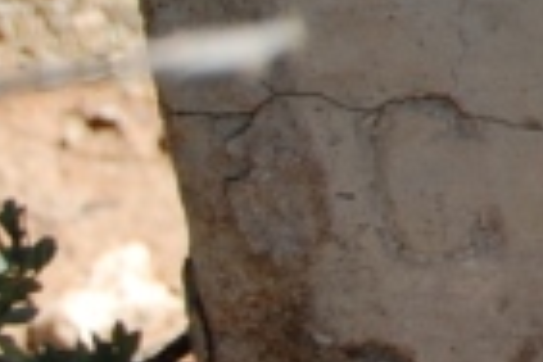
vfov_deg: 2.4
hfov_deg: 3.5
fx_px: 8567
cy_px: -591
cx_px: 1760
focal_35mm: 568
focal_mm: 52
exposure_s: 1/250
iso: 200
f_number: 8
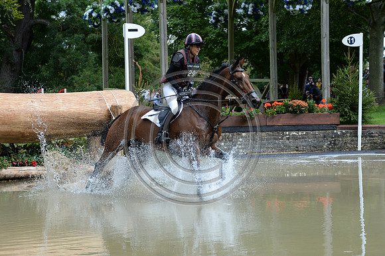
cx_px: 192
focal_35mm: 110
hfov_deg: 18.6
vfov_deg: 12.4
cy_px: 128
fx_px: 1176
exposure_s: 1/1000
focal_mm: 110
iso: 2000
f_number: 9
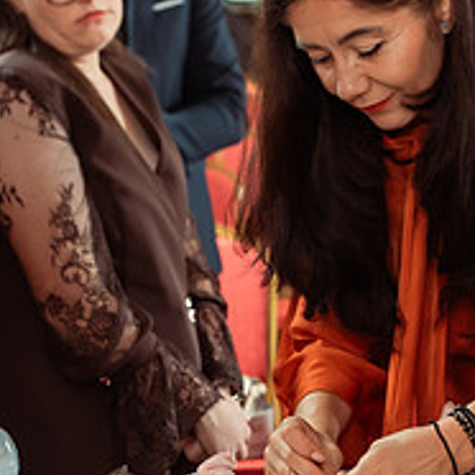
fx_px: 1646
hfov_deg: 16.4
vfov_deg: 16.4
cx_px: 324
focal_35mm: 106
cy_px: 230
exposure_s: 1/250
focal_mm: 40
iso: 2500
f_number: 3.5
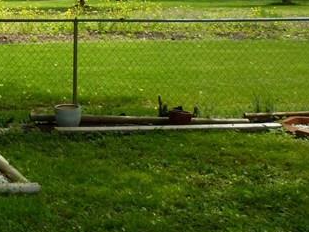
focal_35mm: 96
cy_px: -65
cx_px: -134
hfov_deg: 18.4
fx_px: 857
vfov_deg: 14.8
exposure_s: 1/400
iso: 80
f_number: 3.3
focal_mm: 5.2
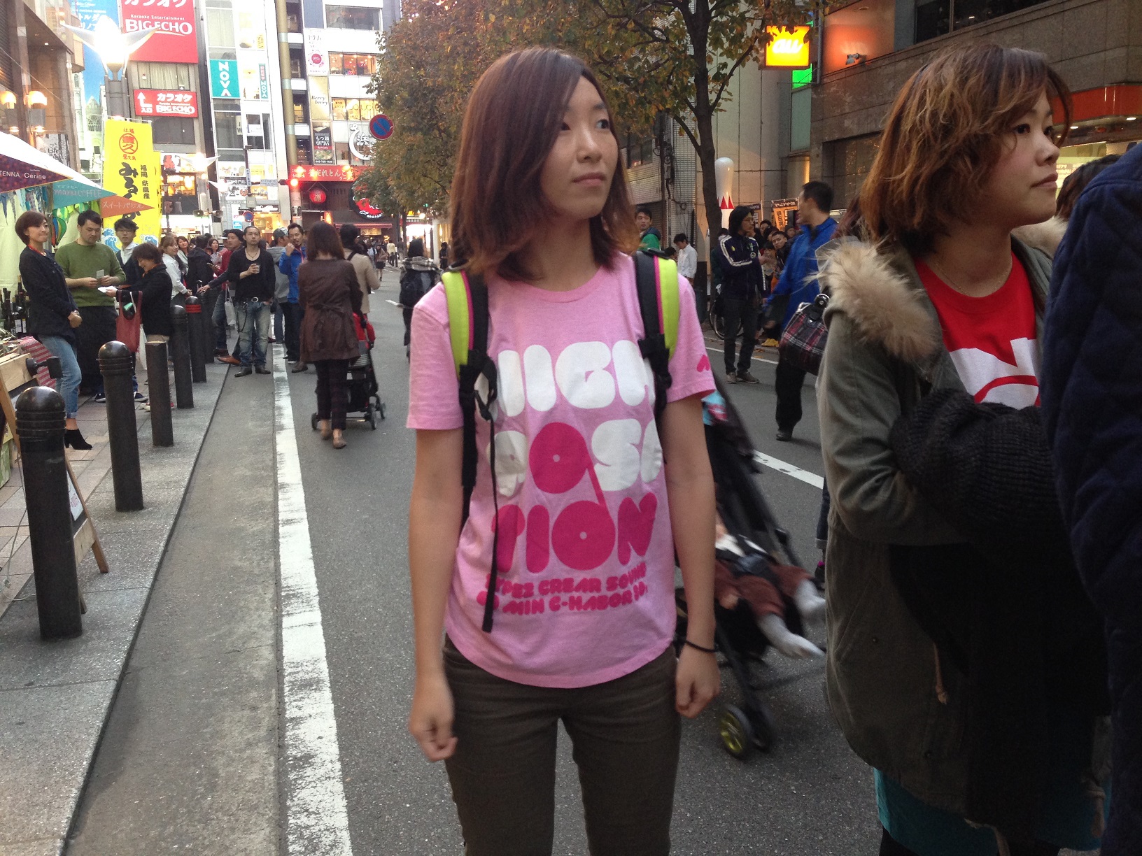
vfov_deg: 42.9
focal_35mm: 33
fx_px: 1089
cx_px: 571
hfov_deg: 55.4
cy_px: 428
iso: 125
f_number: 2.4
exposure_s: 1/20
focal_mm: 4.12
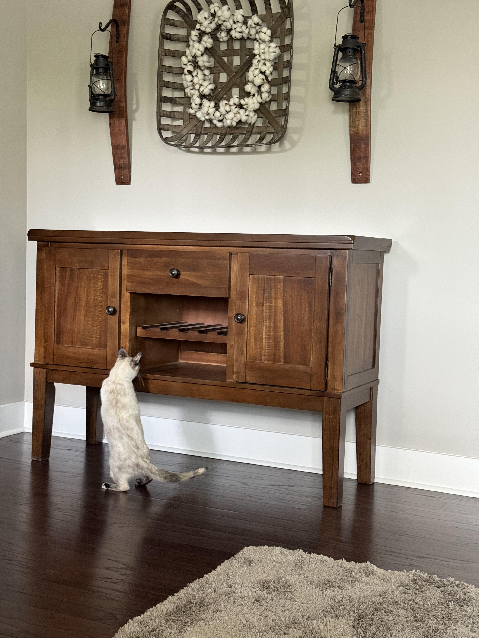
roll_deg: -1.2
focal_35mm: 48
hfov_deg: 30.3
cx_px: 240
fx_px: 886
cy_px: 319
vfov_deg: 39.7
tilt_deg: -4.1
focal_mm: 6.76
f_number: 1.78
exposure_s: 1/60
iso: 250
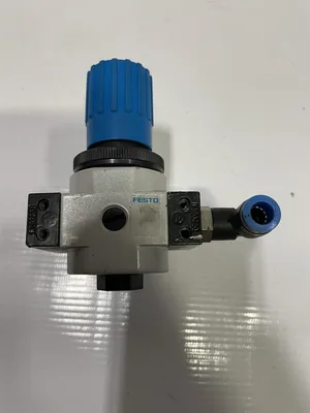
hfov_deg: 53.1
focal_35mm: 26
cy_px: 206
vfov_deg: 67.3
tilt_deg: -80.2
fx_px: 310
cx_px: 155
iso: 100
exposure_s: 1/60
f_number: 1.6
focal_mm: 4.2
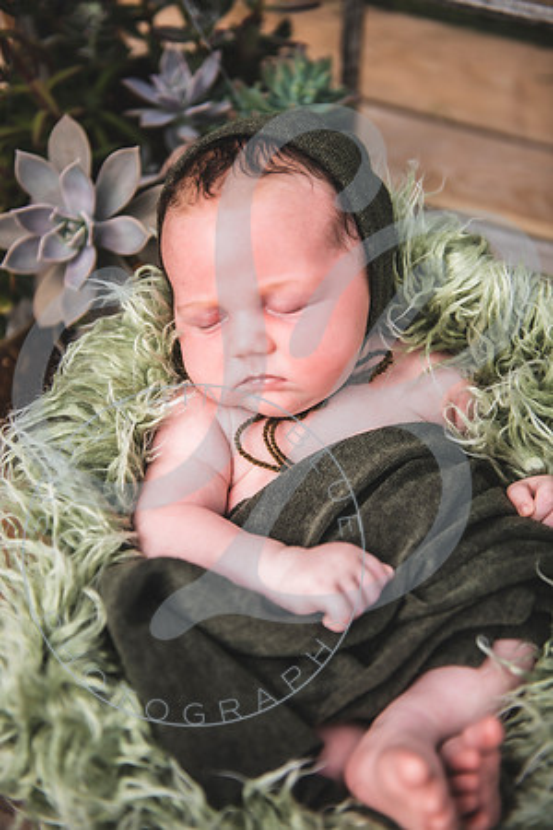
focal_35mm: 48
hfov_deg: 28.1
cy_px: 415
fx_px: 1106
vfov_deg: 41.1
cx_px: 276
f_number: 2.8
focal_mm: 48
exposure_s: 1/500
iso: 100
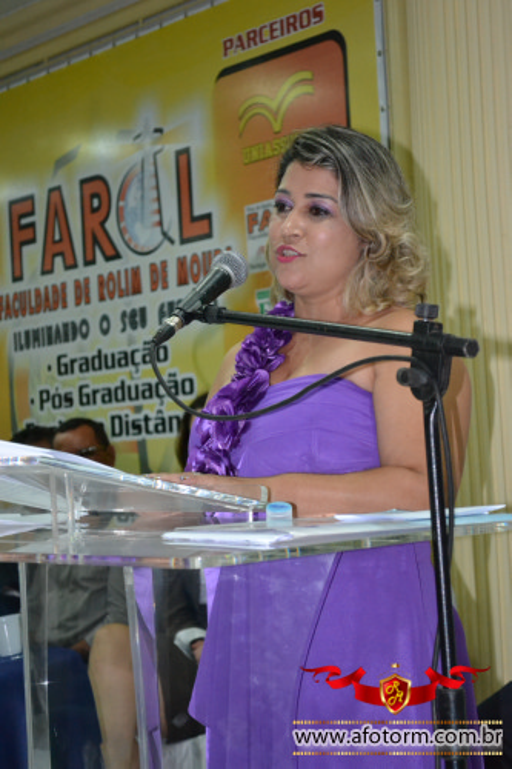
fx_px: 1761
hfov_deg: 16.5
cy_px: 384
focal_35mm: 82
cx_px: 256
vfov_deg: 24.6
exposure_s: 1/60
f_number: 5.6
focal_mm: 55
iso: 3200
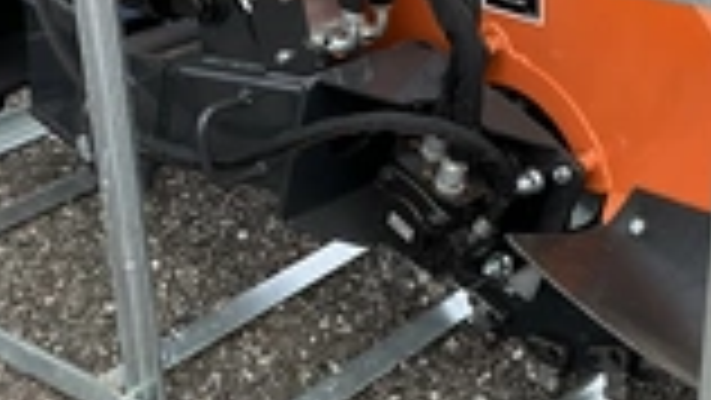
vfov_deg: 15.1
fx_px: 1509
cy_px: 202
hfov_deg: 26.5
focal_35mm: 80
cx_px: 432
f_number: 1.8
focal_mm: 3
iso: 25
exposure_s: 1/568
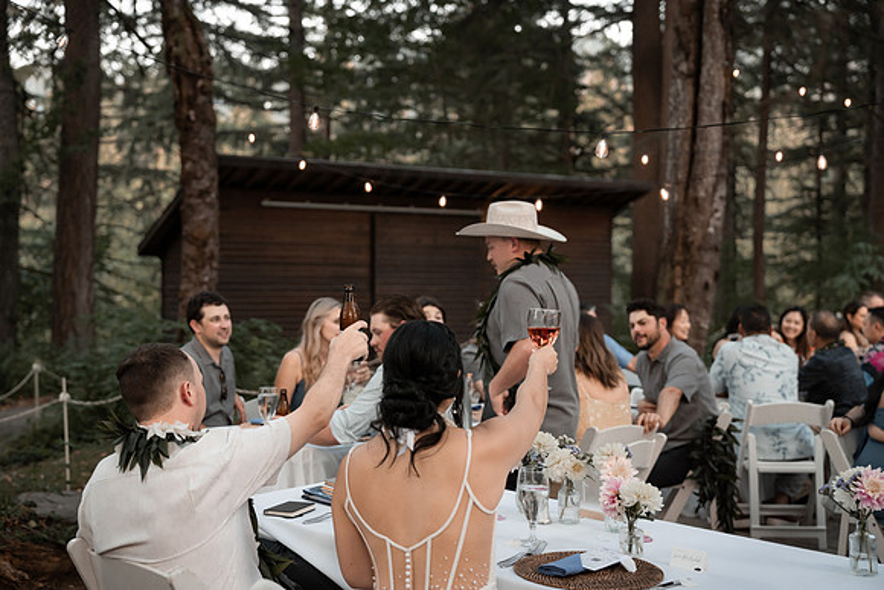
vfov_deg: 28.7
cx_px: 442
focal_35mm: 47
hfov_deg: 41.9
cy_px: 295
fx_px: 1154
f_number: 2.8
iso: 1000
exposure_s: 1/640
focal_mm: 47
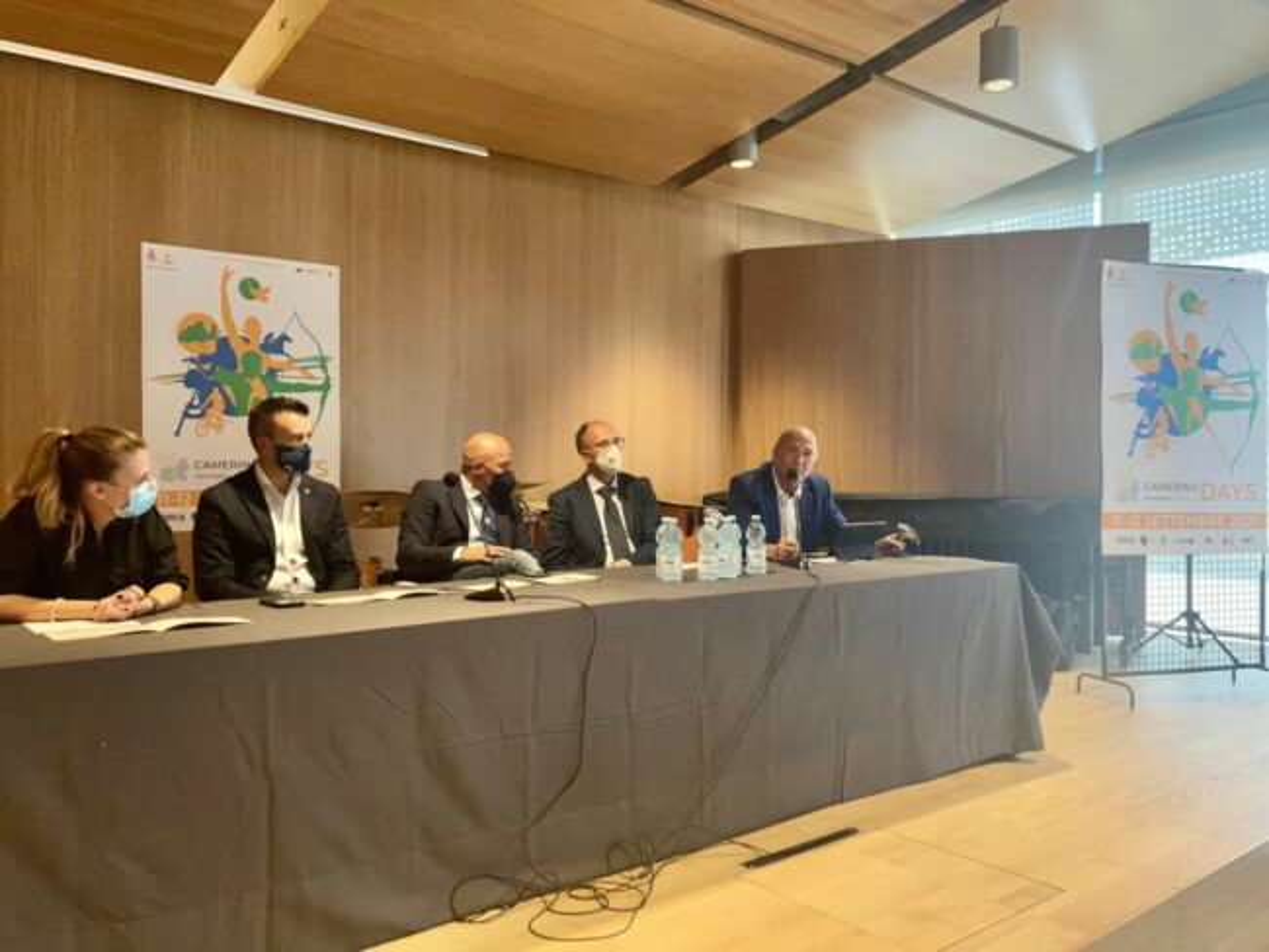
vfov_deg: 49.8
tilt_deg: +0.4
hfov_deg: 63.4
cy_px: 476
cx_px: 634
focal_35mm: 28
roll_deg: -0.5
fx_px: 1027
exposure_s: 1/69
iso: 80
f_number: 1.8
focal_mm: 3.99
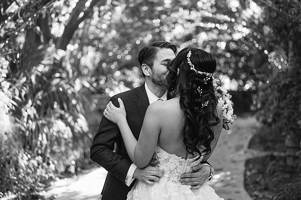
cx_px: 150
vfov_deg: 27.0
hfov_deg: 39.6
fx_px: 418
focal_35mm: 50
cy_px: 100
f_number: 1.8
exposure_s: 1/125
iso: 160
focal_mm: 50
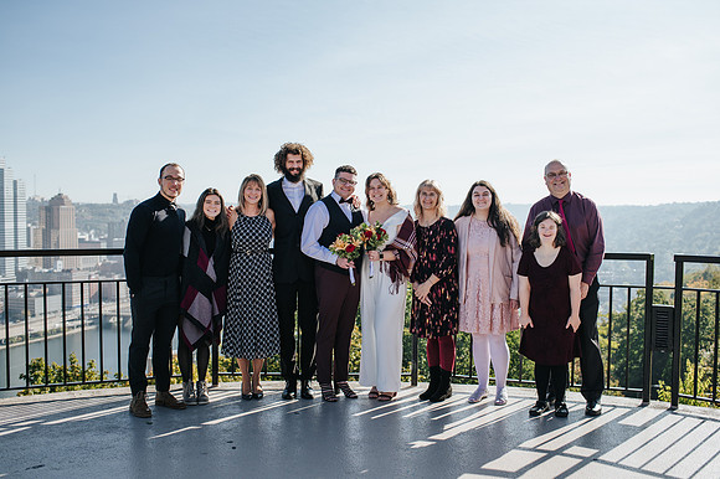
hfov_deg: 51.2
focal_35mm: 38
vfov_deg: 35.4
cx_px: 371
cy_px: 239
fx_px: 752
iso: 100
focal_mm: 35
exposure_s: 1/1000
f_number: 3.2
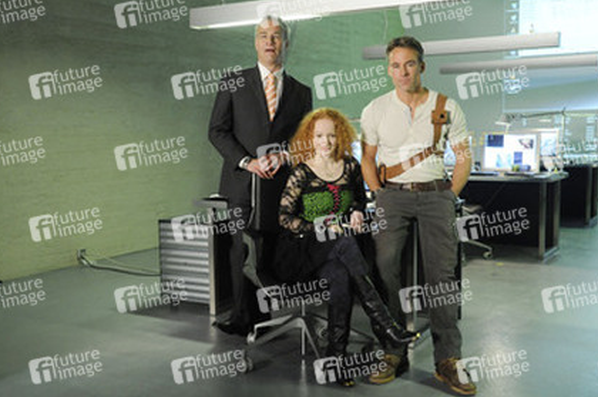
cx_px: 313
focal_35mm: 43
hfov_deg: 45.5
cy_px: 189
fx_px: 713
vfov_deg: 31.1
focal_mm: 40
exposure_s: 1/50
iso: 4000
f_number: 5
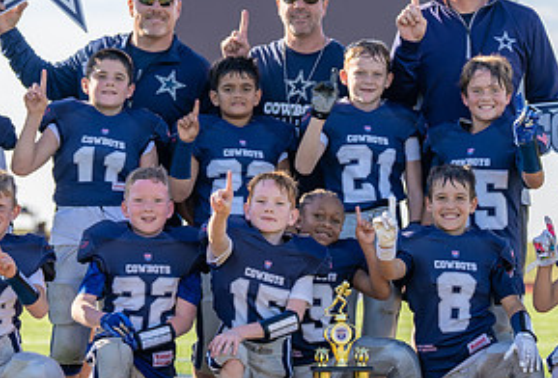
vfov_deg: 6.6
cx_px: 232
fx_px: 3303
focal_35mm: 212
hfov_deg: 9.7
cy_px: 175
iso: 100
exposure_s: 1/1000
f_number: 2.8
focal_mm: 80
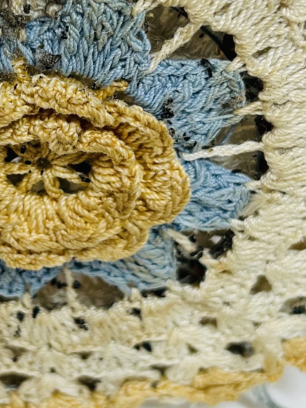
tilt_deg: -38.1
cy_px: 126
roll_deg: +1.2
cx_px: 74
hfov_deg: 14.7
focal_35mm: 100
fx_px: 1179
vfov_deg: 19.6
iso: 50
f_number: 1.5
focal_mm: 5.7
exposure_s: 1/324
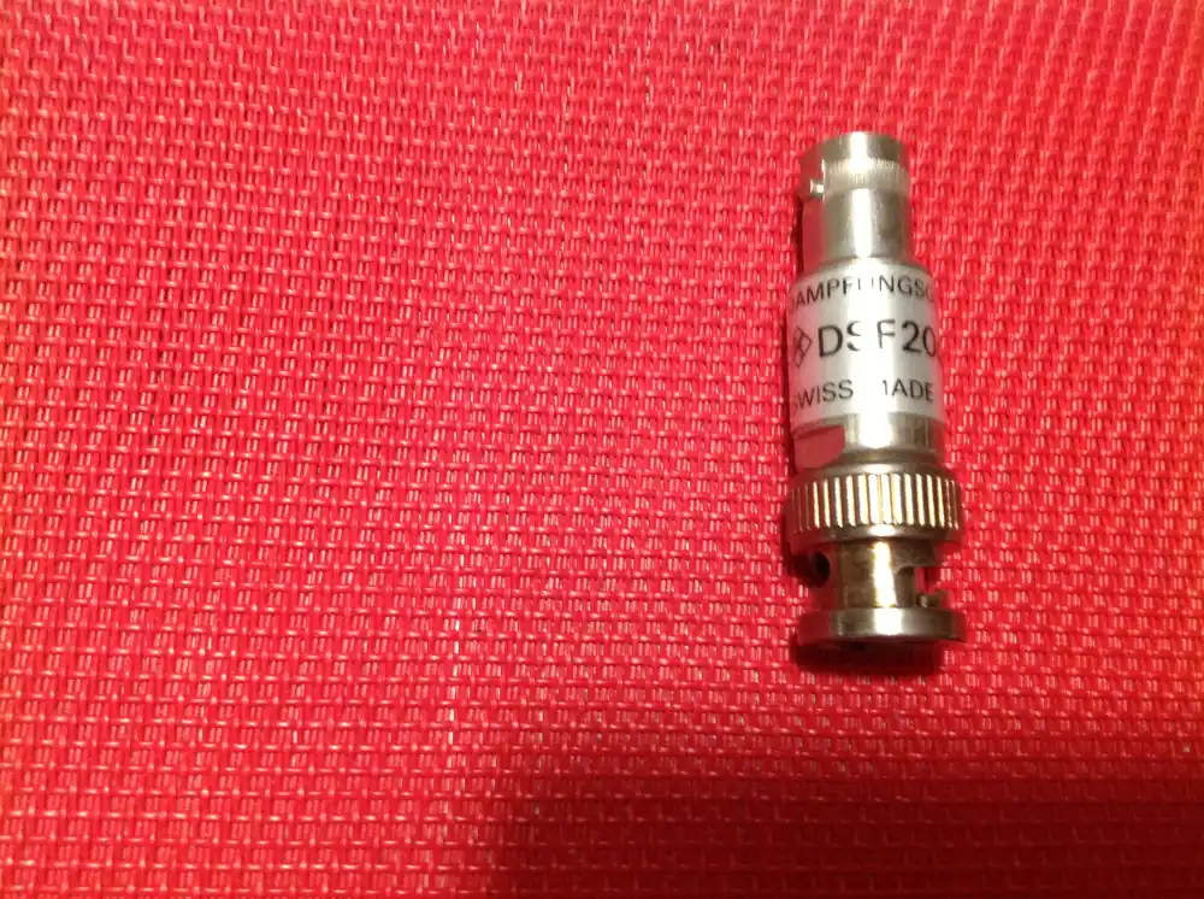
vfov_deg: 40.6
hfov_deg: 52.7
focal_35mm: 35
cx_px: 602
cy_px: 450
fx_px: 1215
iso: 250
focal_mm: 4.28
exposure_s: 1/15
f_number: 2.4
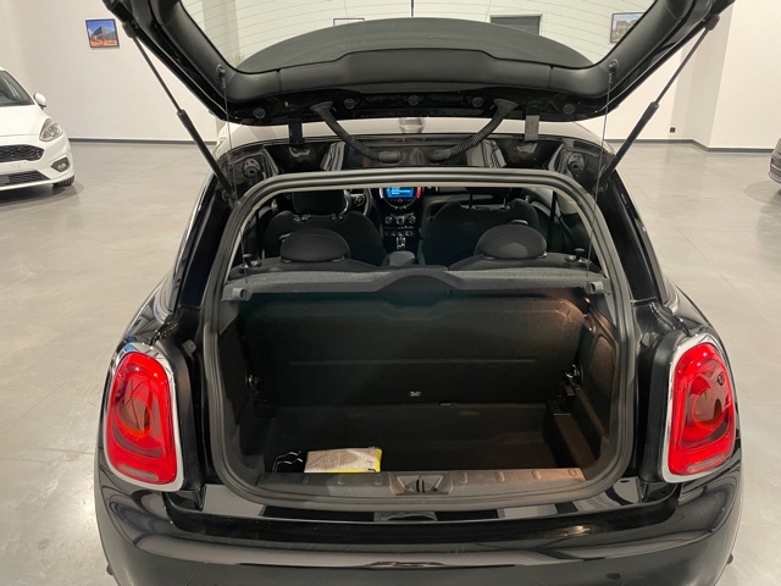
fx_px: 587
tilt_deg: -22.2
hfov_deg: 67.3
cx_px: 390
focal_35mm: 26
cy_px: 293
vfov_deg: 53.1
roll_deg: +0.5
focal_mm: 4.2
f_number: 1.6
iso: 320
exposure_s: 1/50
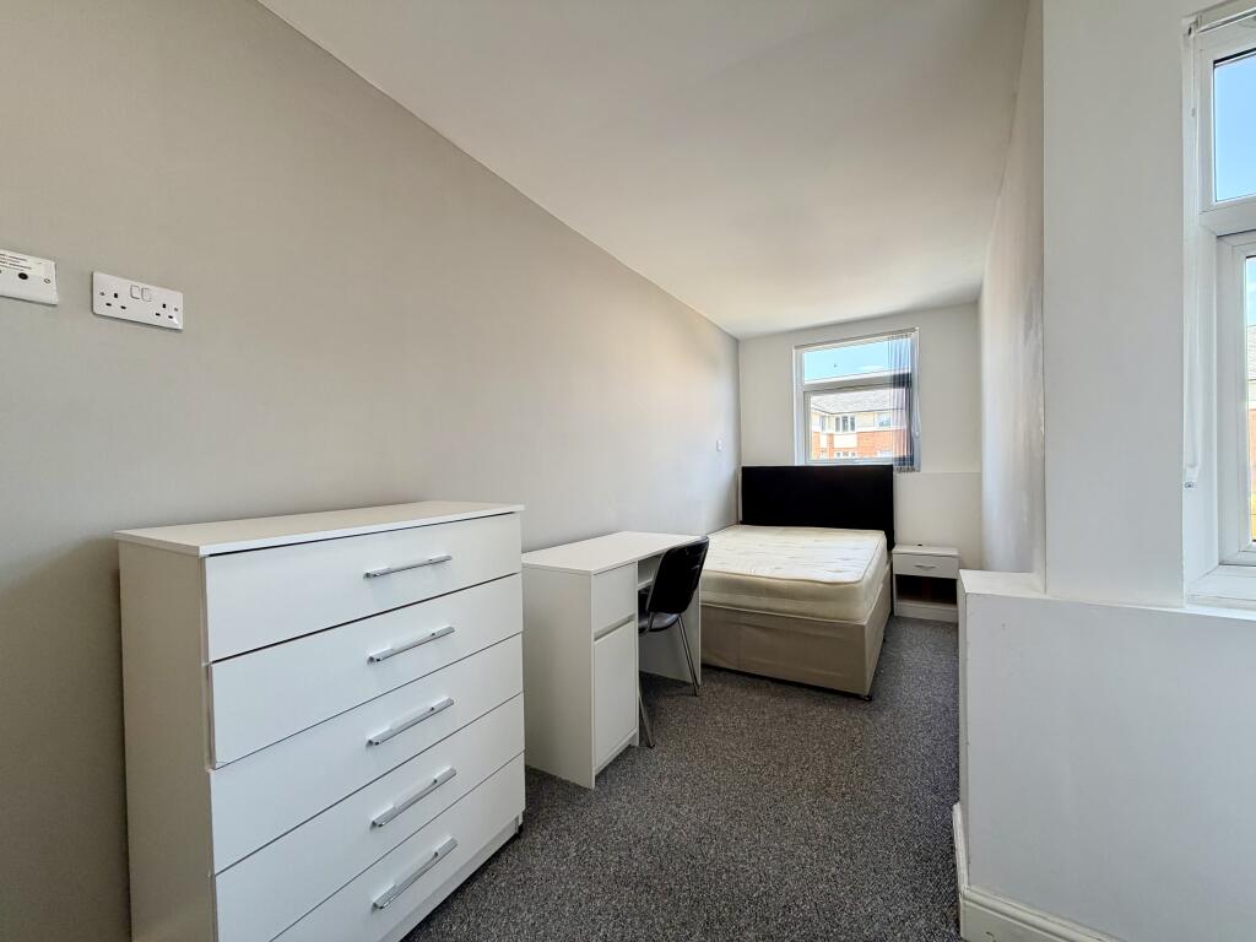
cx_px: 628
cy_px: 471
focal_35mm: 14
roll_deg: +1.4
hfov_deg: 102.1
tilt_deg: -0.6
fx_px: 508
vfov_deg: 85.7
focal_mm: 2.22
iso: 100
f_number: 2.2
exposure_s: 1/100
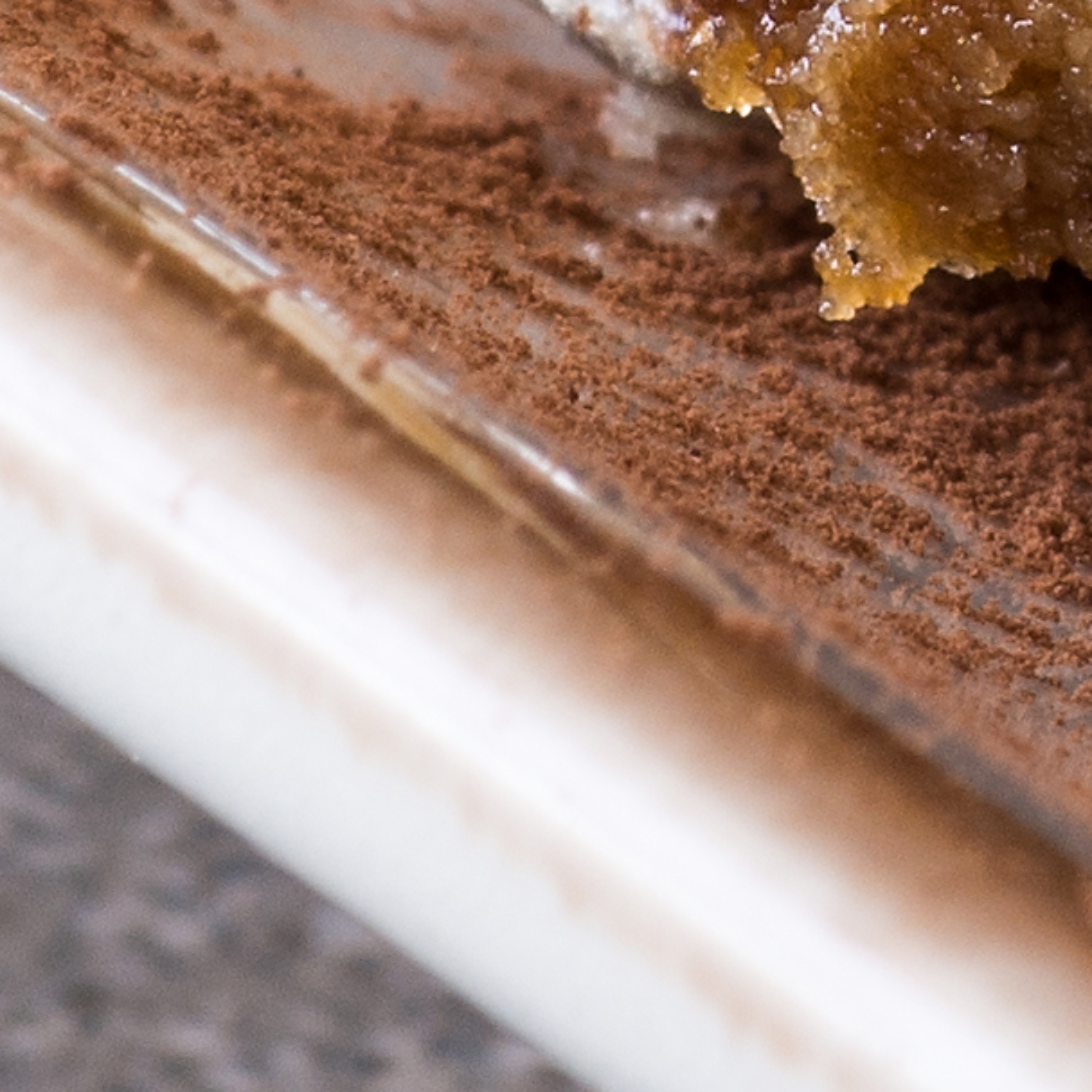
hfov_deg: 2.3
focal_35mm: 756
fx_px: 26982
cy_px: -2448
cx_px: 1925
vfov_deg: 2.3
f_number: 16
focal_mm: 60
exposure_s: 1/2.5
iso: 100
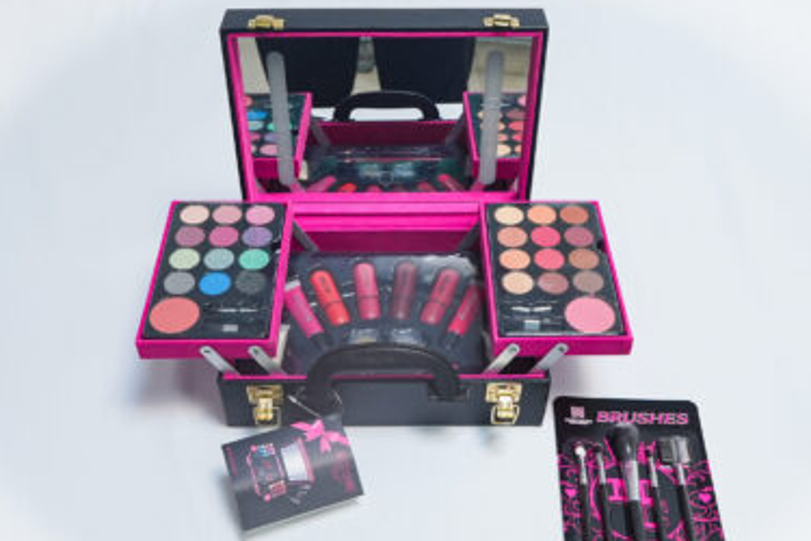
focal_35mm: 39
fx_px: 879
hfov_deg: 49.6
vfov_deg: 34.2
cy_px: 302
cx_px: 409
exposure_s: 1/160
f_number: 5
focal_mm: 23
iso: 800
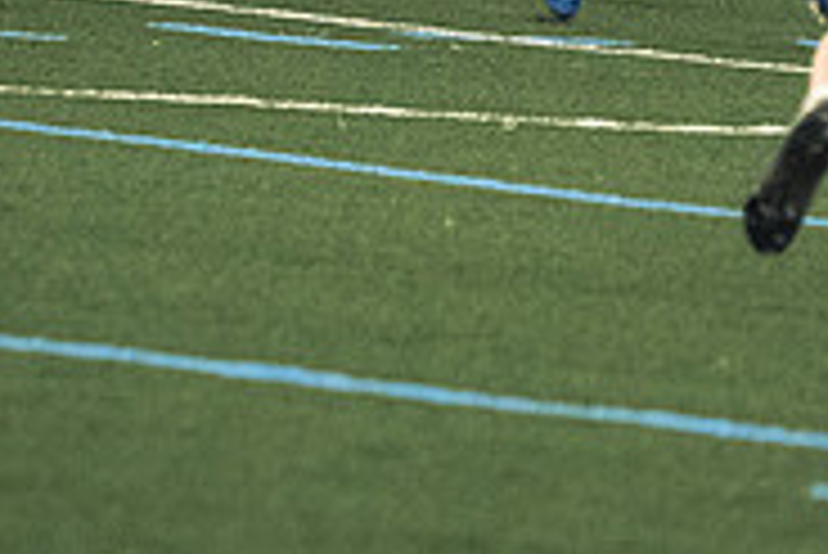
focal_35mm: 871
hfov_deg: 2.4
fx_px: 20048
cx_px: 540
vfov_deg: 1.6
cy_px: -230
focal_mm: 185
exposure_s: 1/500
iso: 9000
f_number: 2.8
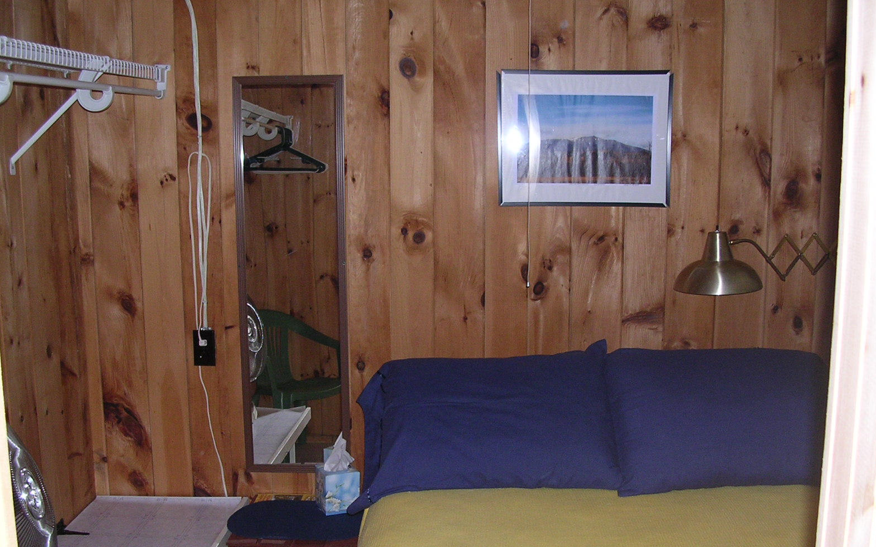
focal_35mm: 41
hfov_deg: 48.2
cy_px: 321
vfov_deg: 31.2
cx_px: 433
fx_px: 979
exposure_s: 1/60.1
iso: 182
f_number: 2.8
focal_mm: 5.8
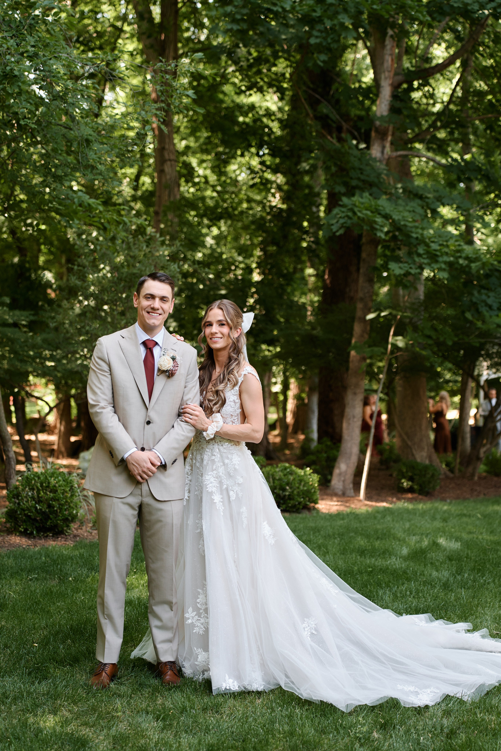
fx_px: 1273
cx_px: 250
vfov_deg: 32.9
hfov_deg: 22.3
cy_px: 376
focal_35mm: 61
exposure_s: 1/320
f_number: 2.8
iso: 500
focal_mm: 61
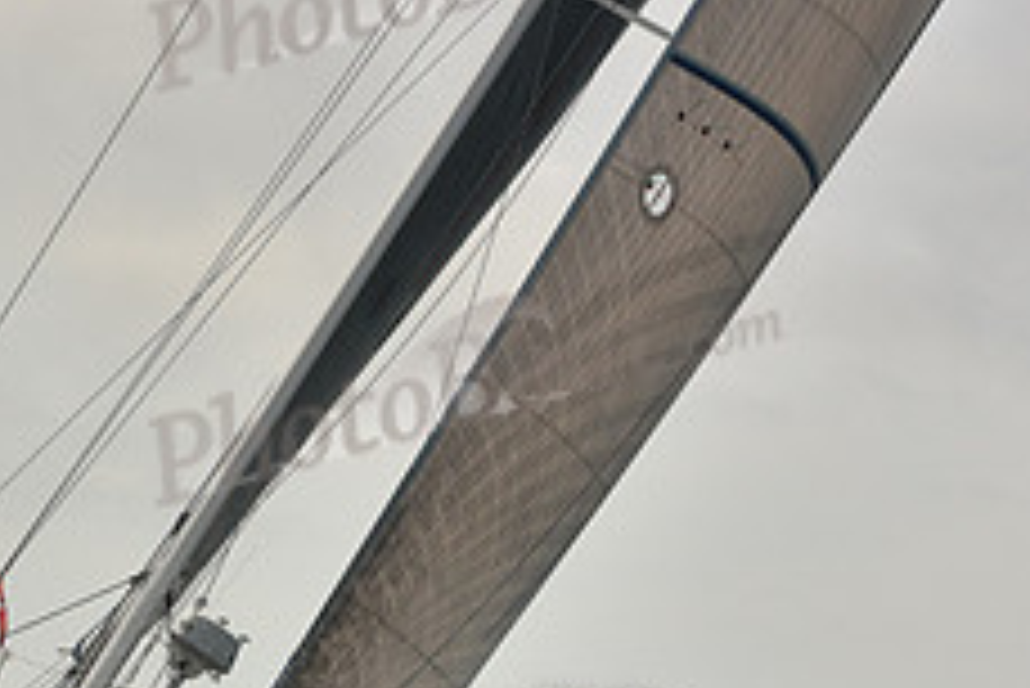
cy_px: 686
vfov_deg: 4.8
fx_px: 8130
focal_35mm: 284
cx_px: -81
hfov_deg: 7.2
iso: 320
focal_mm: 112
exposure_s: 1/800
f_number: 10
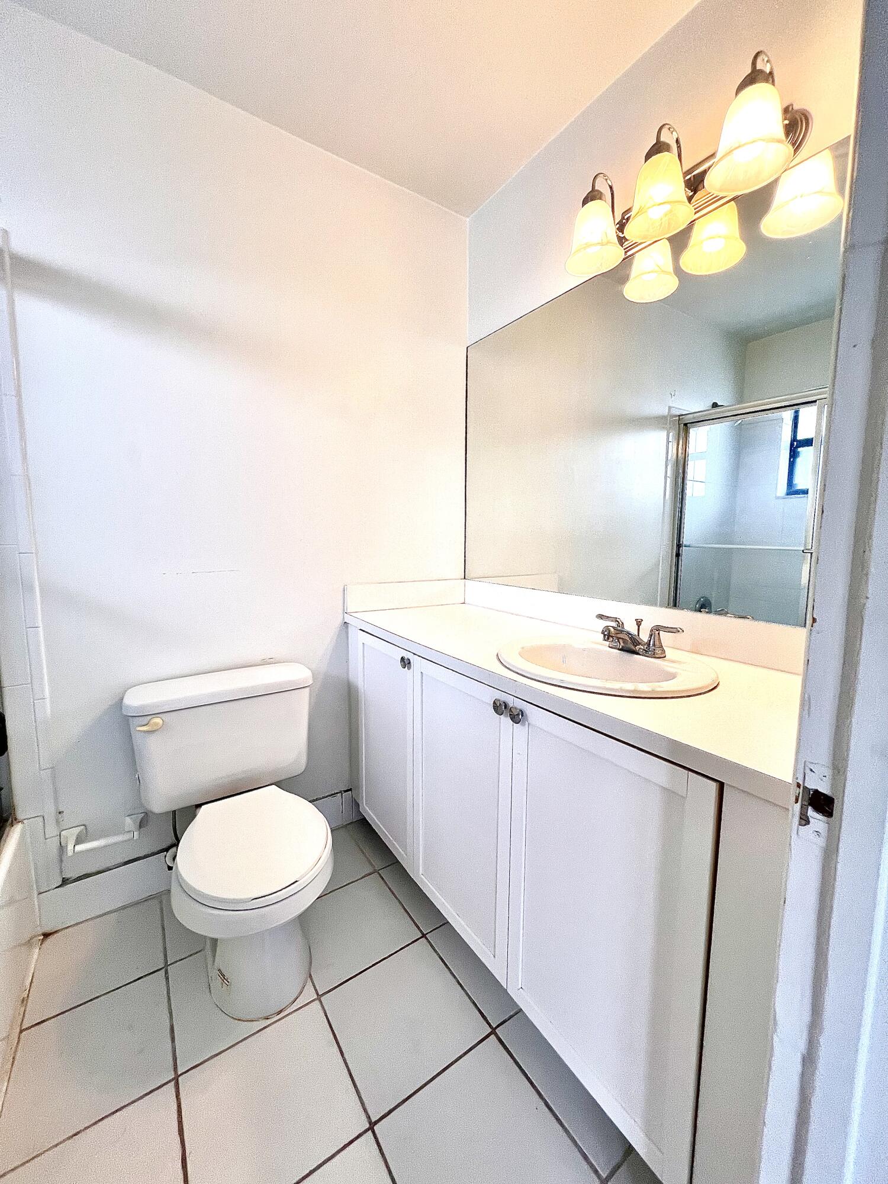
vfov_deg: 106.2
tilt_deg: -6.2
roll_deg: +0.0
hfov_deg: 89.9
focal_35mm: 13
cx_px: 444
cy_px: 592
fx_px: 445
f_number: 1.8
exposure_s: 1/120
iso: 64
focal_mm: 1.57
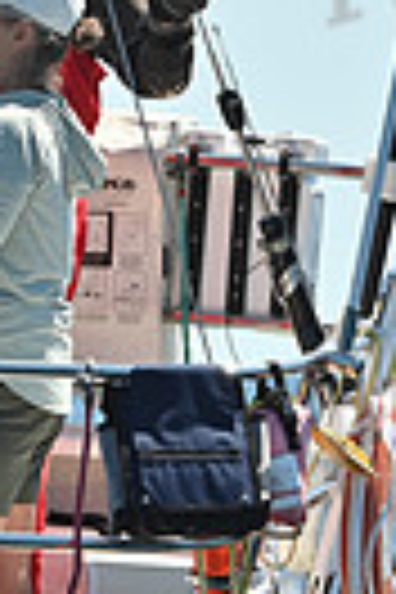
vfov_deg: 2.3
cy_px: 207
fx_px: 14486
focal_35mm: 878
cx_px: 88
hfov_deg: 1.6
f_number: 8
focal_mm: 200
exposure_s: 1/1000
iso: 320
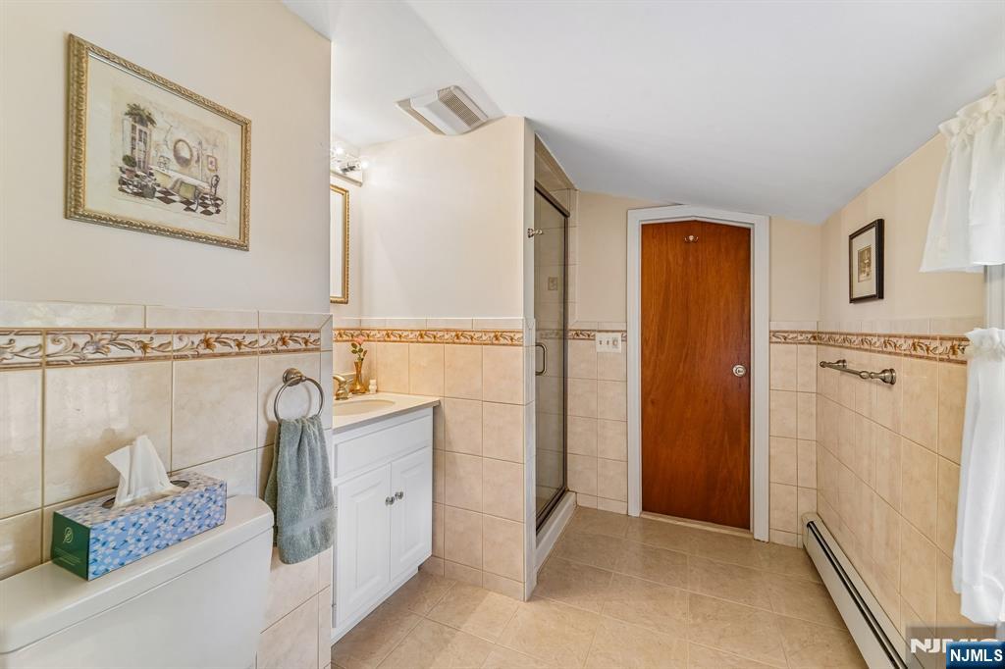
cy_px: 334
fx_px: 391
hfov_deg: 104.3
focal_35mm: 14
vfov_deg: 81.2
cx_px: 502
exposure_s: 1/15
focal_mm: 14
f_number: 8
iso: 400
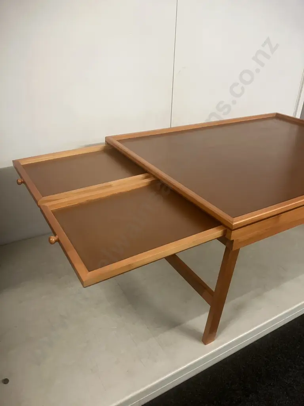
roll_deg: -1.8
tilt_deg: -27.0
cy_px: 203
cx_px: 152
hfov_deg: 49.7
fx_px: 328
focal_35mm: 28
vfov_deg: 63.4
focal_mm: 3.99
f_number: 1.8
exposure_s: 1/50
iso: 160
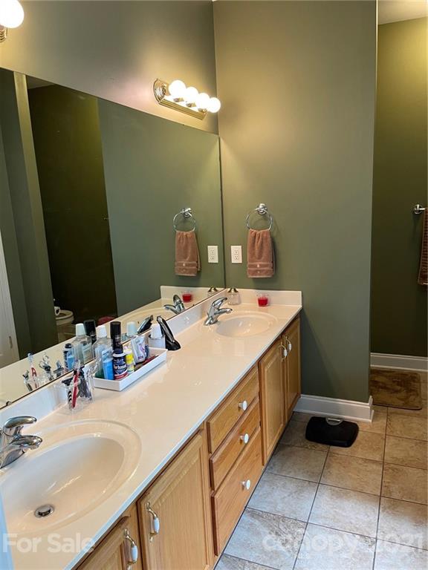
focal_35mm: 26
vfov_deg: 67.3
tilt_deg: -10.4
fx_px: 429
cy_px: 285
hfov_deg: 53.1
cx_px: 214
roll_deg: +2.1
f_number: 1.6
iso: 125
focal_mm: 5.1
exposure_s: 1/60
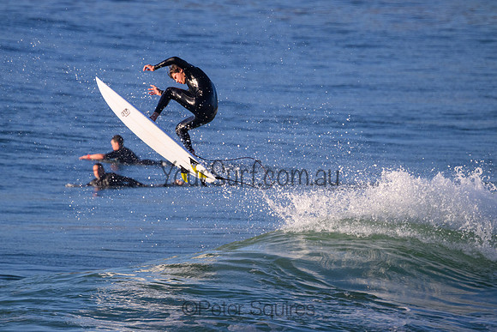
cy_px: 166
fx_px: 11047
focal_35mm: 800
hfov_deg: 2.6
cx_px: 248
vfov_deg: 1.7
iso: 2200
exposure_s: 1/2000
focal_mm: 800
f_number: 11
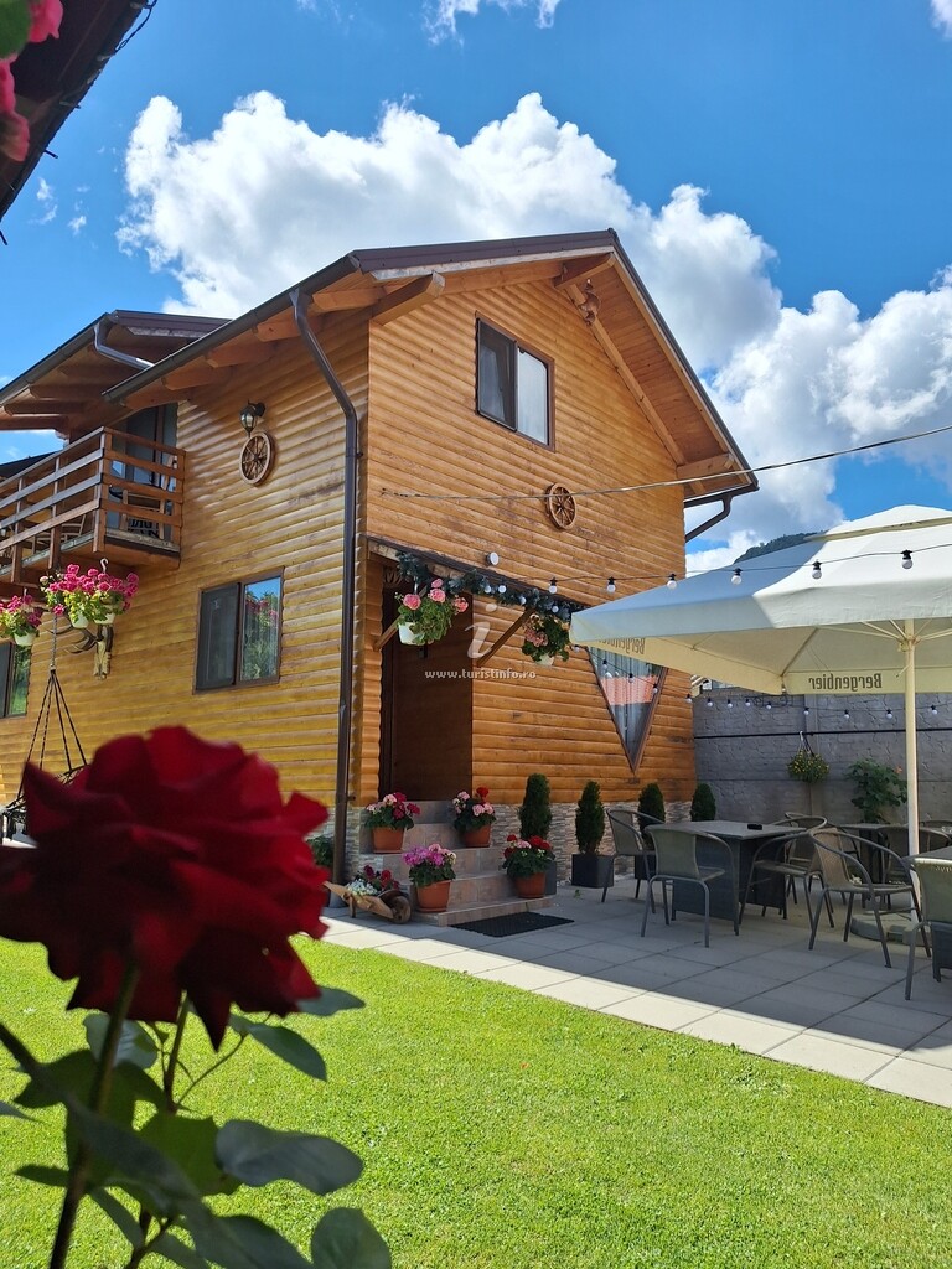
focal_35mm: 23
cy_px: 634
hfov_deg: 58.9
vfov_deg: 73.9
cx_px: 476
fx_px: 843
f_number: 1.8
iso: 40
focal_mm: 5.54
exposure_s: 1/2358
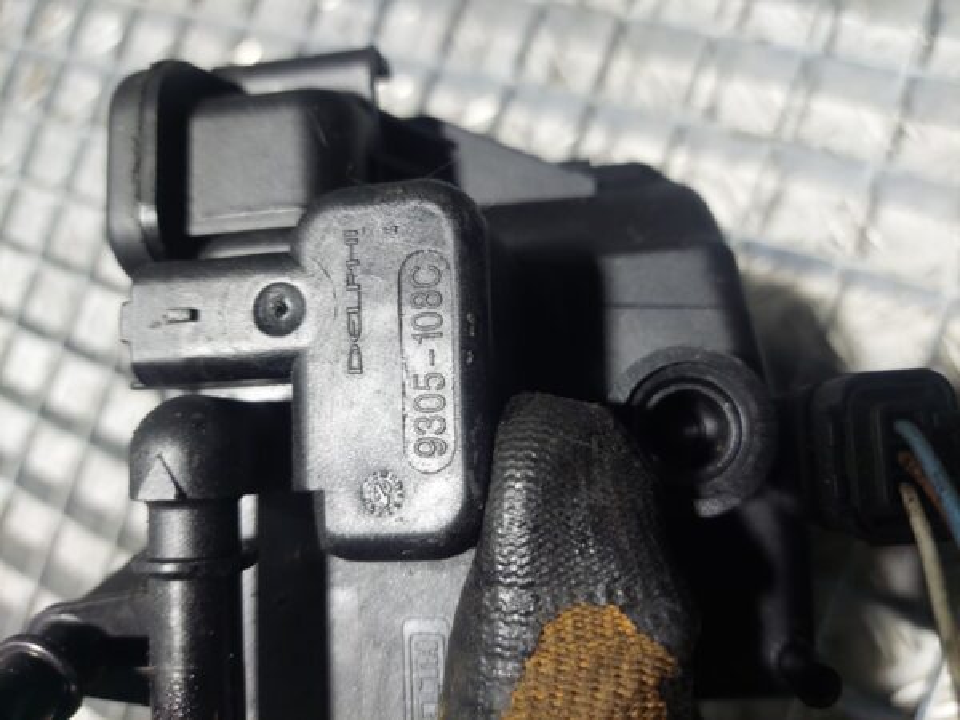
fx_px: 693
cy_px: 360
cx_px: 480
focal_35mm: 25
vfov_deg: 54.9
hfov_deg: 69.4
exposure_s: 1/50
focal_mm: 5.23
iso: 250
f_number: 1.8
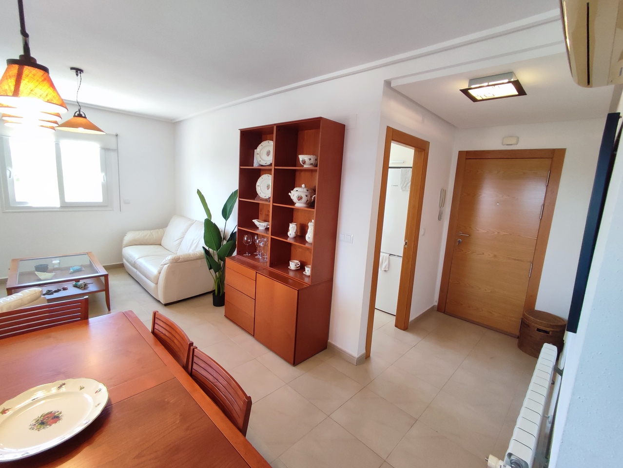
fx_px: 288
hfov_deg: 94.5
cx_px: 312
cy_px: 234
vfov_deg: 78.2
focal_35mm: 16
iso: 221
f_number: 2.2
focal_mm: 1.65
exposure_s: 1/100
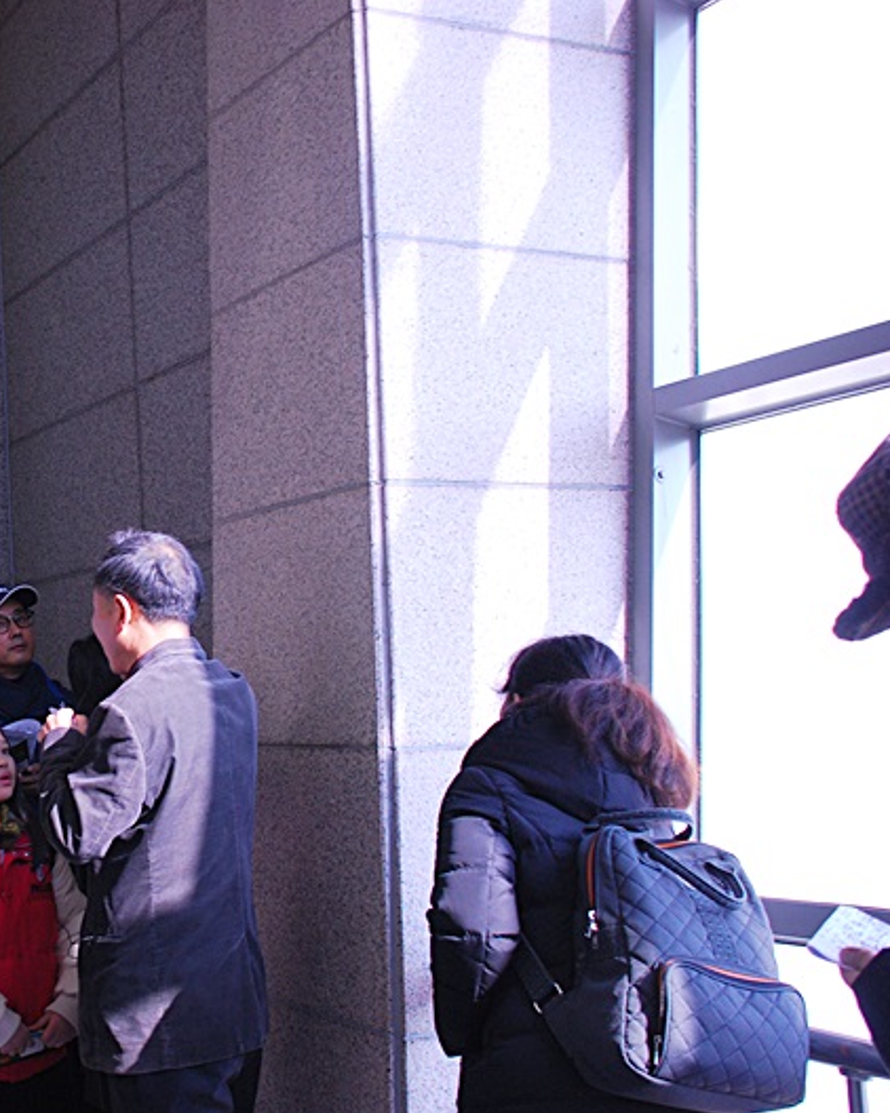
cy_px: 561
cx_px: 63
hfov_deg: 30.4
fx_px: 1548
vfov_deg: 39.6
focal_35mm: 47
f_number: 3.8
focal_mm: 22
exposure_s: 1/50
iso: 400
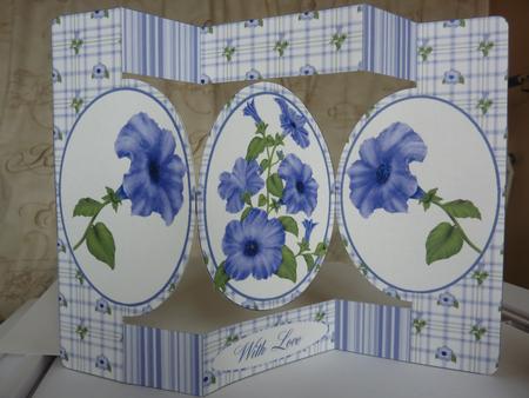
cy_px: 199
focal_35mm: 25
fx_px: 382
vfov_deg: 54.9
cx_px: 264
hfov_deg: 69.4
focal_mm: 4.1
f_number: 3.3
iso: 160
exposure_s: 1/30
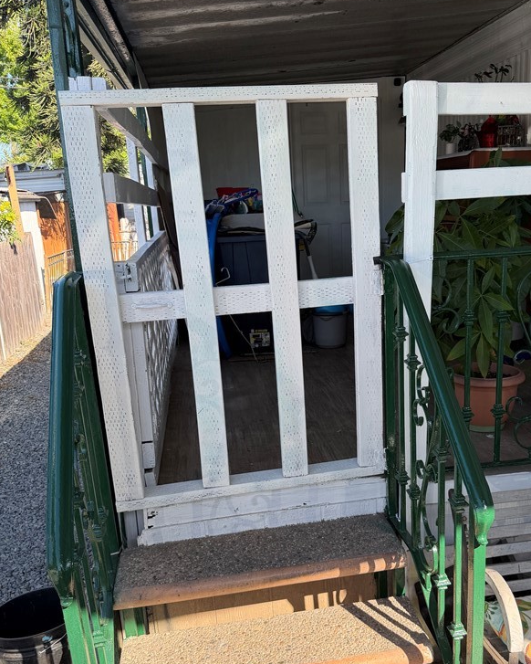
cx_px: 335
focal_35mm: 33
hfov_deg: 44.2
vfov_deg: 54.0
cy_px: 381
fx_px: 648
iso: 80
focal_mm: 6.76
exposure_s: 1/1091
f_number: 1.78
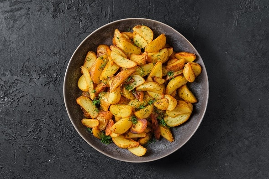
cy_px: 89
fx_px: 404
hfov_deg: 36.9
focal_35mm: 54
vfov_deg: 25.1
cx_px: 137
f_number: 5.6
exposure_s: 1/200
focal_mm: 35
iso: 160
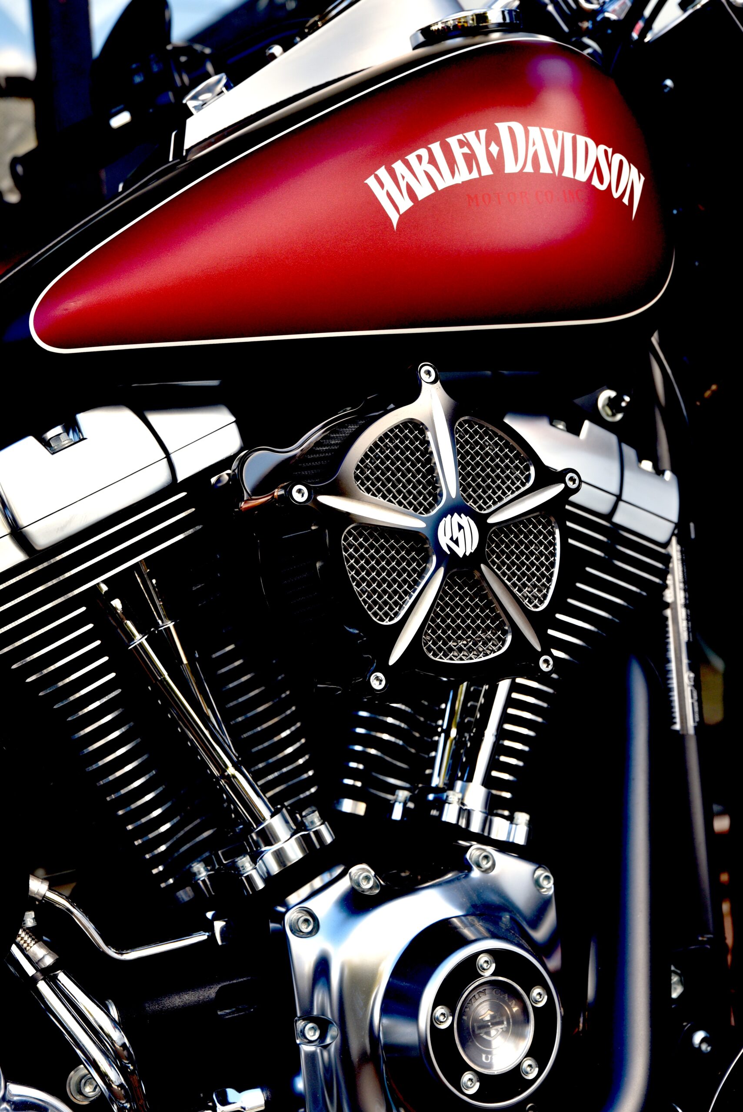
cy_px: 556
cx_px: 372
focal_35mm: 60
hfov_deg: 22.6
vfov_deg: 33.4
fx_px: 1856
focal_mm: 60
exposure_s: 1/160
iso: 500
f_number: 6.3
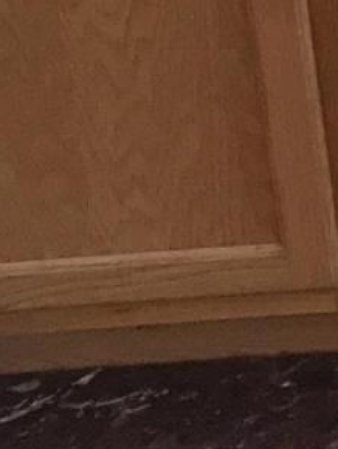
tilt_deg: -16.5
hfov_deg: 6.9
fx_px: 2509
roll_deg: +2.1
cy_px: -508
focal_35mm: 193
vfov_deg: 9.4
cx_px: 1009
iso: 40
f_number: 1.8
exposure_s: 1/120
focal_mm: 3.99
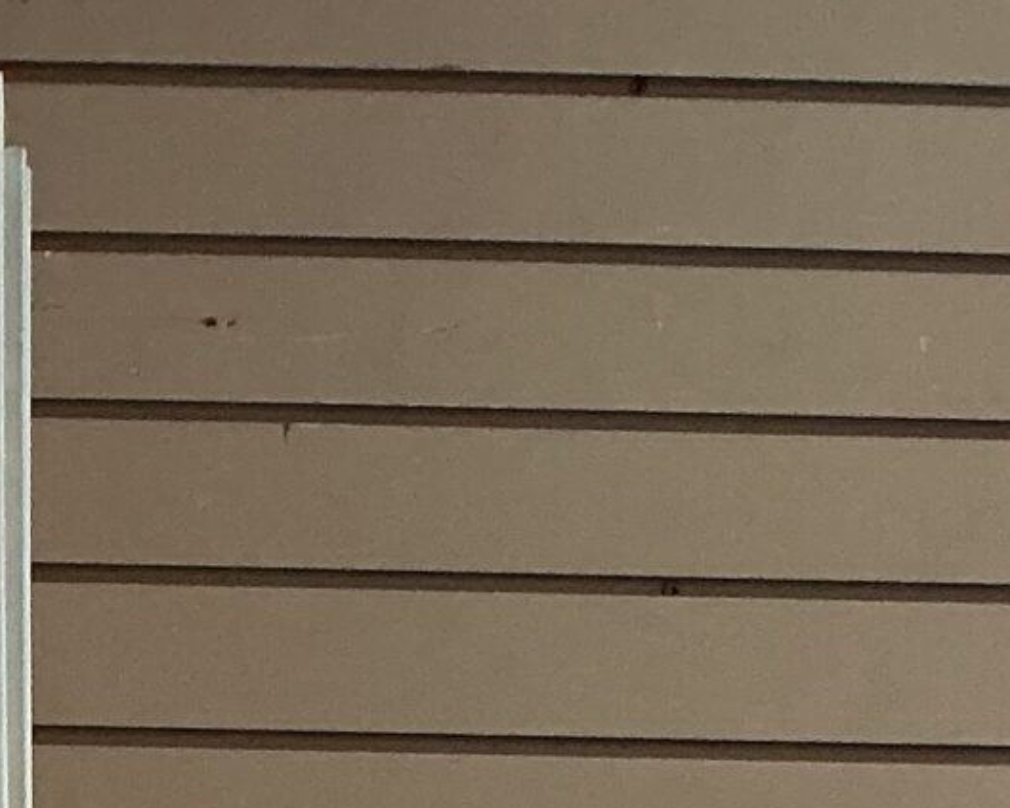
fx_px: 4094
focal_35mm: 137
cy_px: 2424
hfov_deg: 14.0
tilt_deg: -17.0
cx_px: 829
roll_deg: -0.6
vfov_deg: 9.1
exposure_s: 1/60
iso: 100
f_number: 1.8
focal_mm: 3
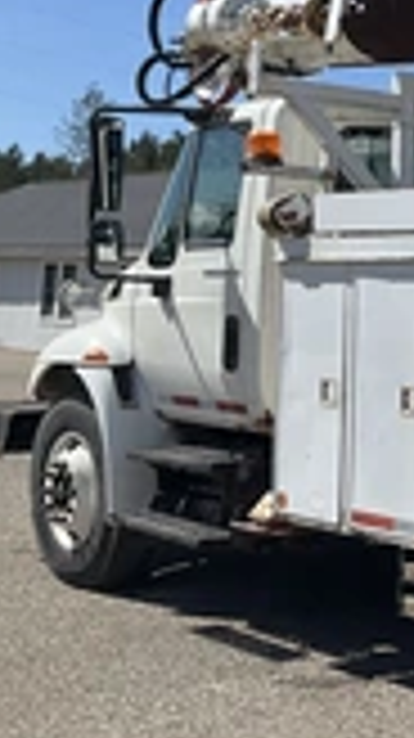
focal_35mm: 77
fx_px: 1506
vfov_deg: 27.5
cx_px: 774
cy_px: 292
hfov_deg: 13.8
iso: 25
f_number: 1.8
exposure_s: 1/2538
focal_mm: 3
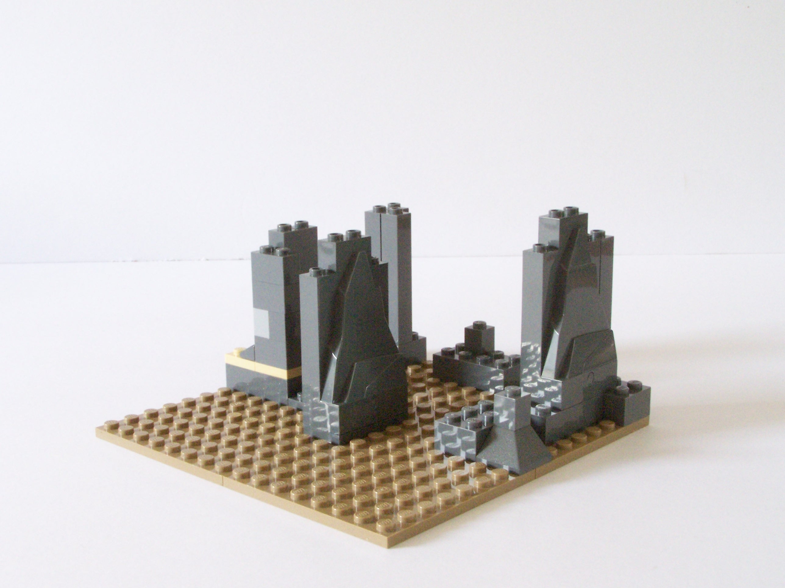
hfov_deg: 34.3
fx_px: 1270
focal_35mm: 56
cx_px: 392
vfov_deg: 26.1
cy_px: 294
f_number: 8
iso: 400
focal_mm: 9.3
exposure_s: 1/20
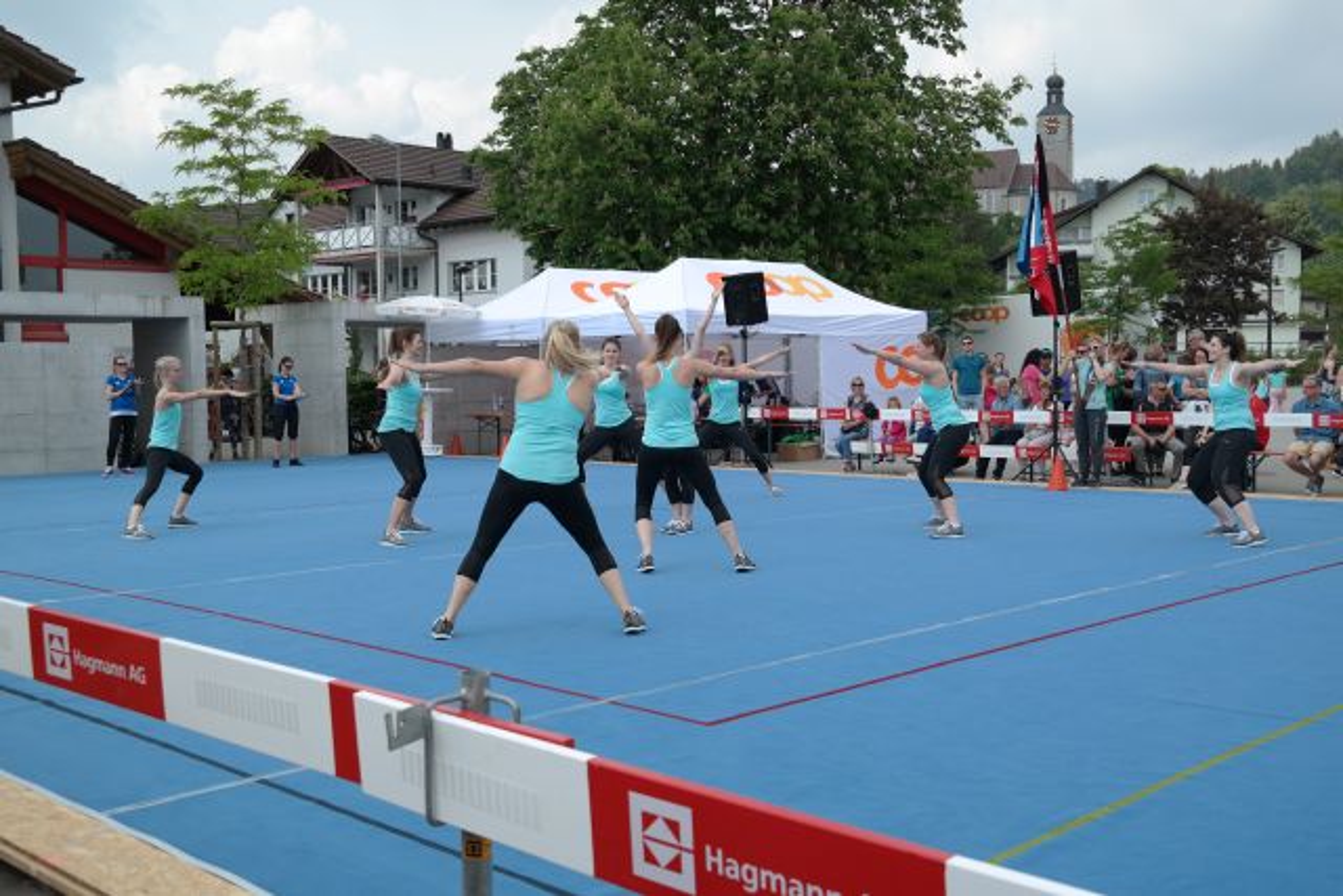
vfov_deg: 32.6
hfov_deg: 47.4
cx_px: 672
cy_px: 448
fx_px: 1530
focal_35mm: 41
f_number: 6.3
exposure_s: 1/250
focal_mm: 27
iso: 100
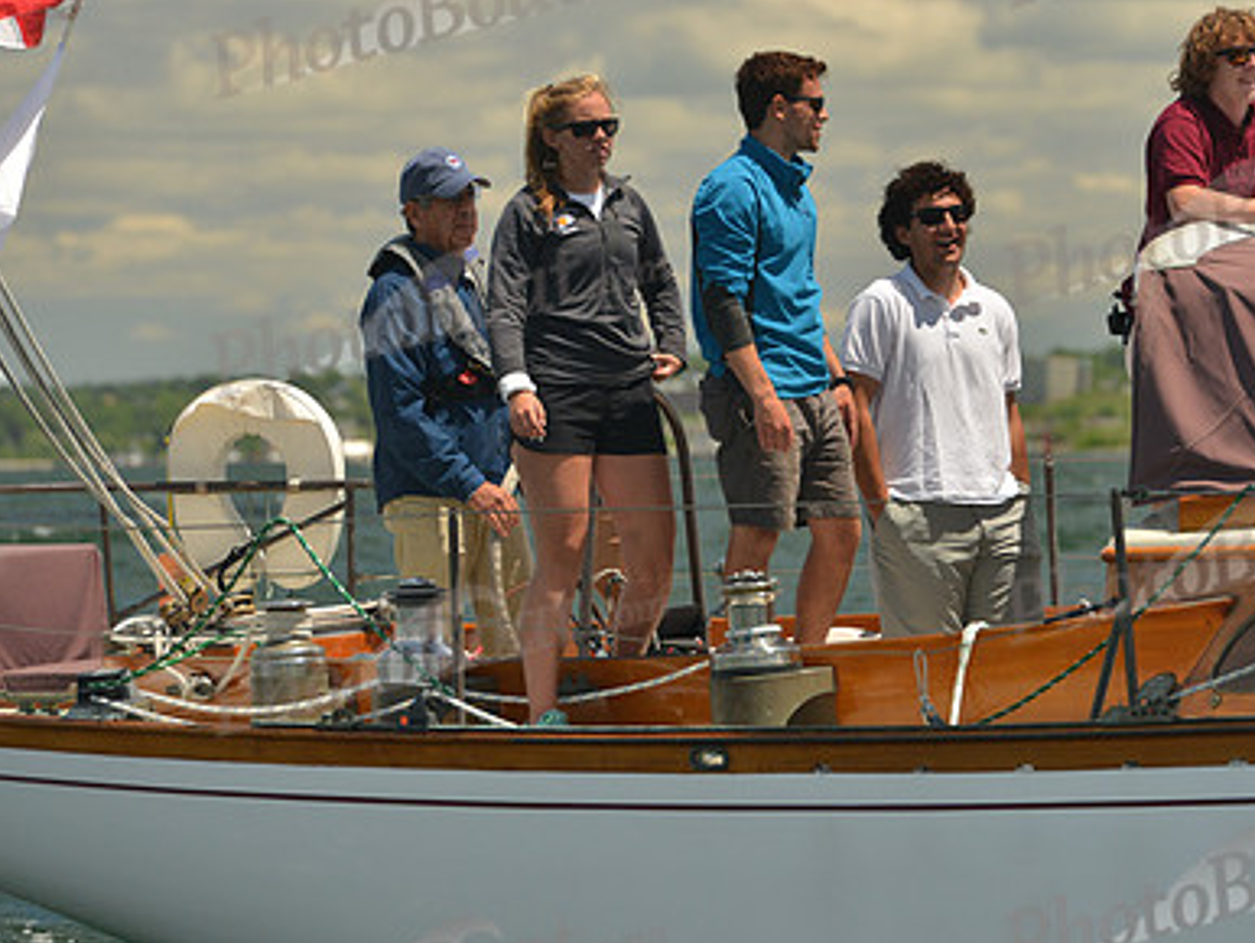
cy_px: 437
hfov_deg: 6.8
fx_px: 10484
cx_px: 839
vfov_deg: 5.1
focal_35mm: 289
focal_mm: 200
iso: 400
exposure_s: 1/1000
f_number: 5.6
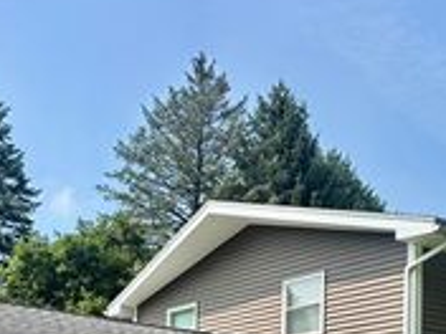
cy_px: 396
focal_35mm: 74
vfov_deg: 18.9
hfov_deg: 26.3
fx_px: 953
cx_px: 203
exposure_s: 1/2242
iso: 50
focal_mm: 5.96
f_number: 1.6
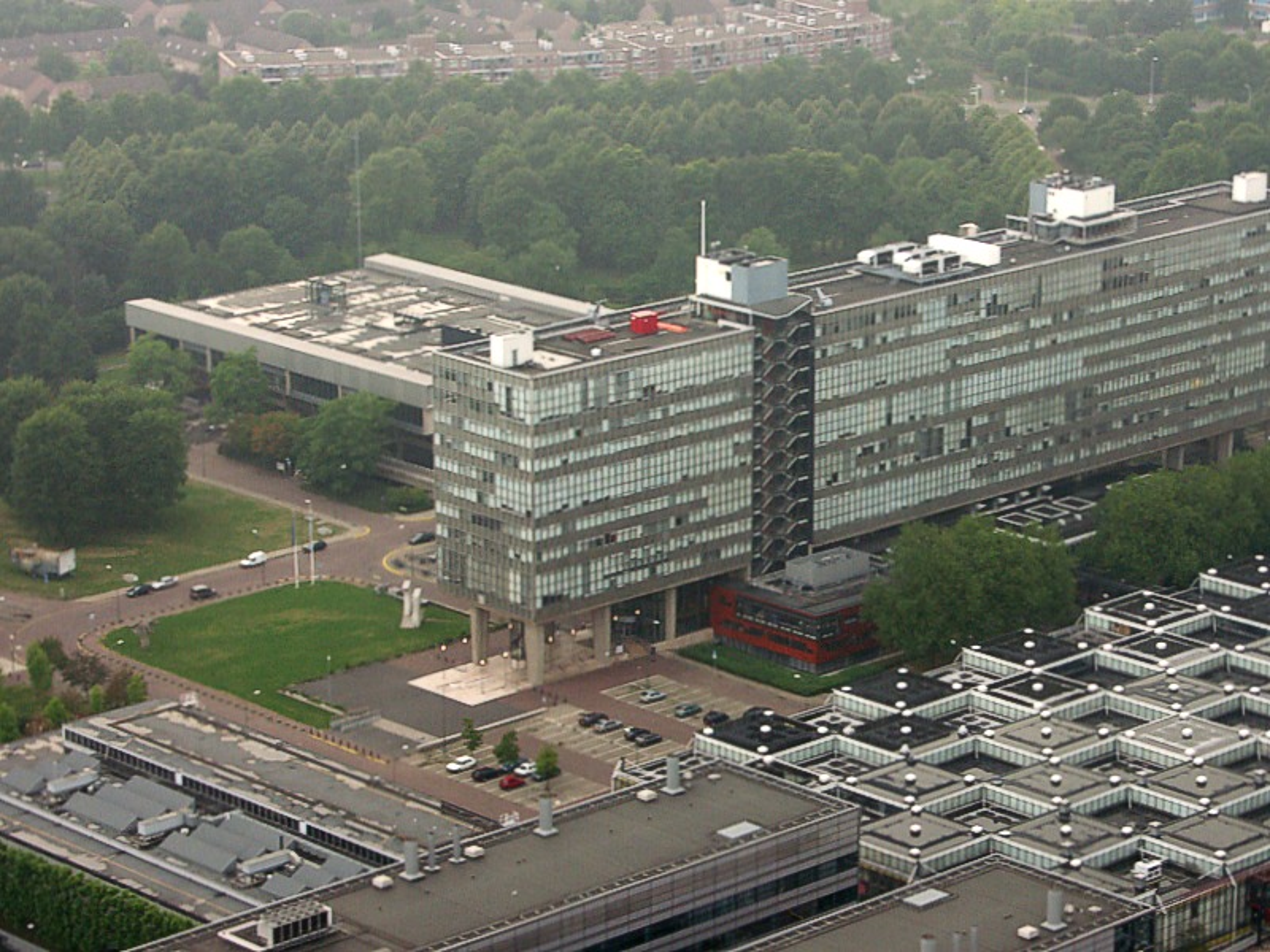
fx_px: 2495
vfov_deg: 21.6
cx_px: 635
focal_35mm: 68
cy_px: 476
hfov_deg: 28.6
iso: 100
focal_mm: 17.5
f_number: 3.2
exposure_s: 1/40
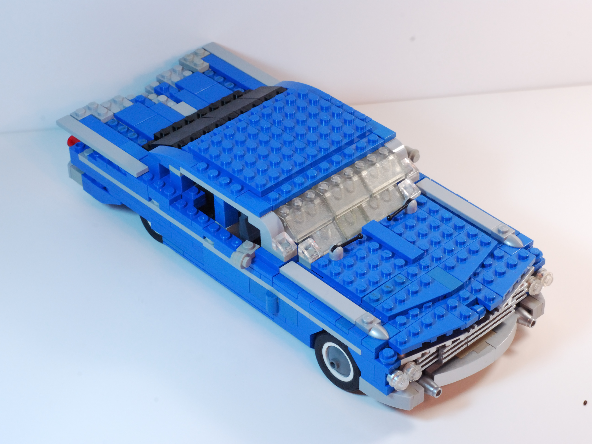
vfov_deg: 18.2
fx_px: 1385
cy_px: 222
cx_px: 292
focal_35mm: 81
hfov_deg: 24.1
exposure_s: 1/25
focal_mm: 50
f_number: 14
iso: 800
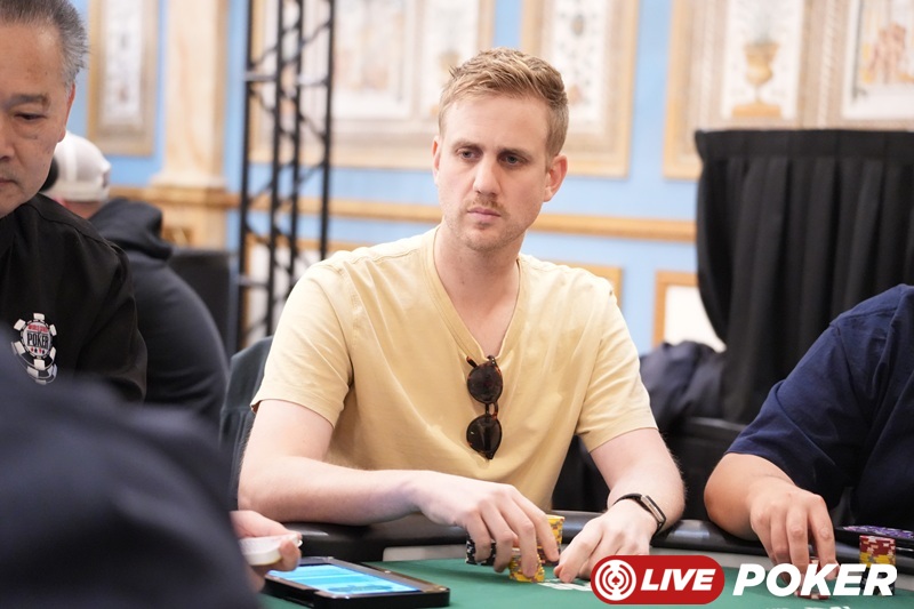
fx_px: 2386
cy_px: 304
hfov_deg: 21.7
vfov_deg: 14.5
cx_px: 457
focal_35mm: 94
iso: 10000
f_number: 4.5
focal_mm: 94
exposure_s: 1/30
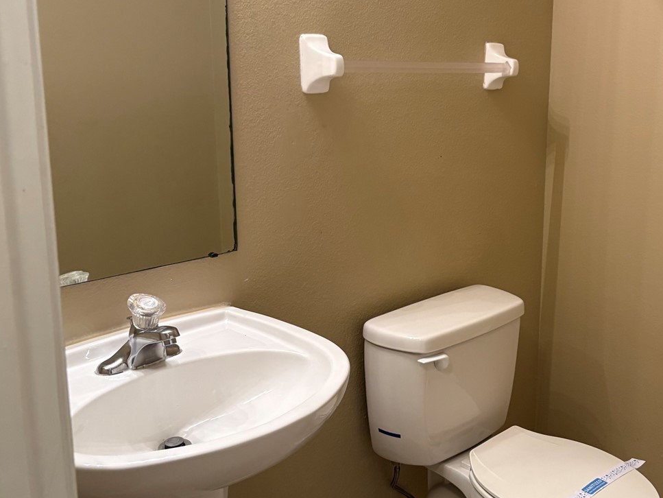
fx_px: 824
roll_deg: -0.9
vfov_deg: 33.6
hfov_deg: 42.3
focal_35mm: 43
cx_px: 510
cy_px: 224
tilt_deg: -11.1
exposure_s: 1/60
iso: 200
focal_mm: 5.96
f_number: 1.6
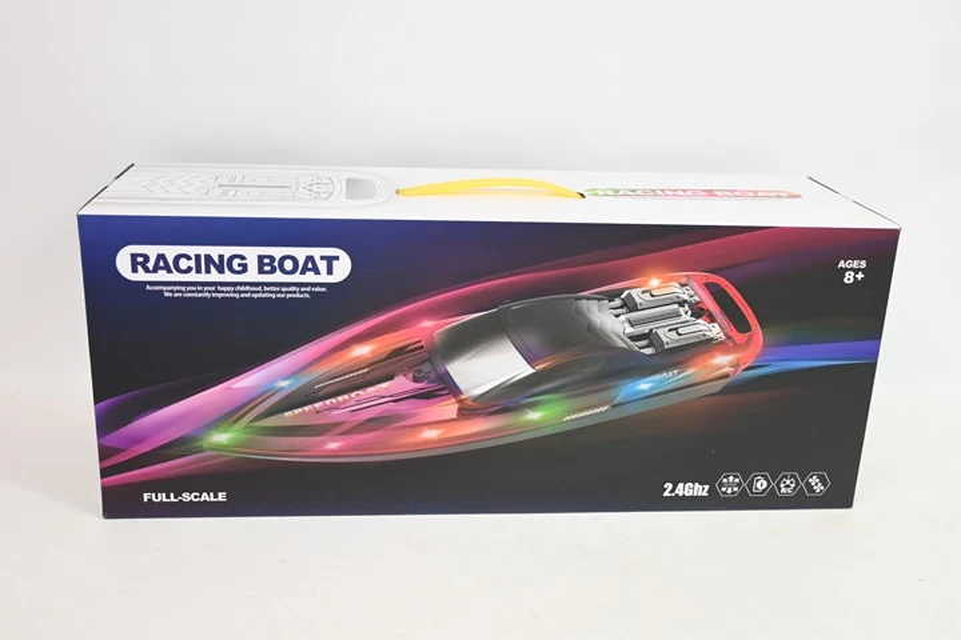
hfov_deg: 49.6
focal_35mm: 39
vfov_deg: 34.2
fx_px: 1041
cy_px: 320
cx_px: 480
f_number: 4.5
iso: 450
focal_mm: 26
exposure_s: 1/125
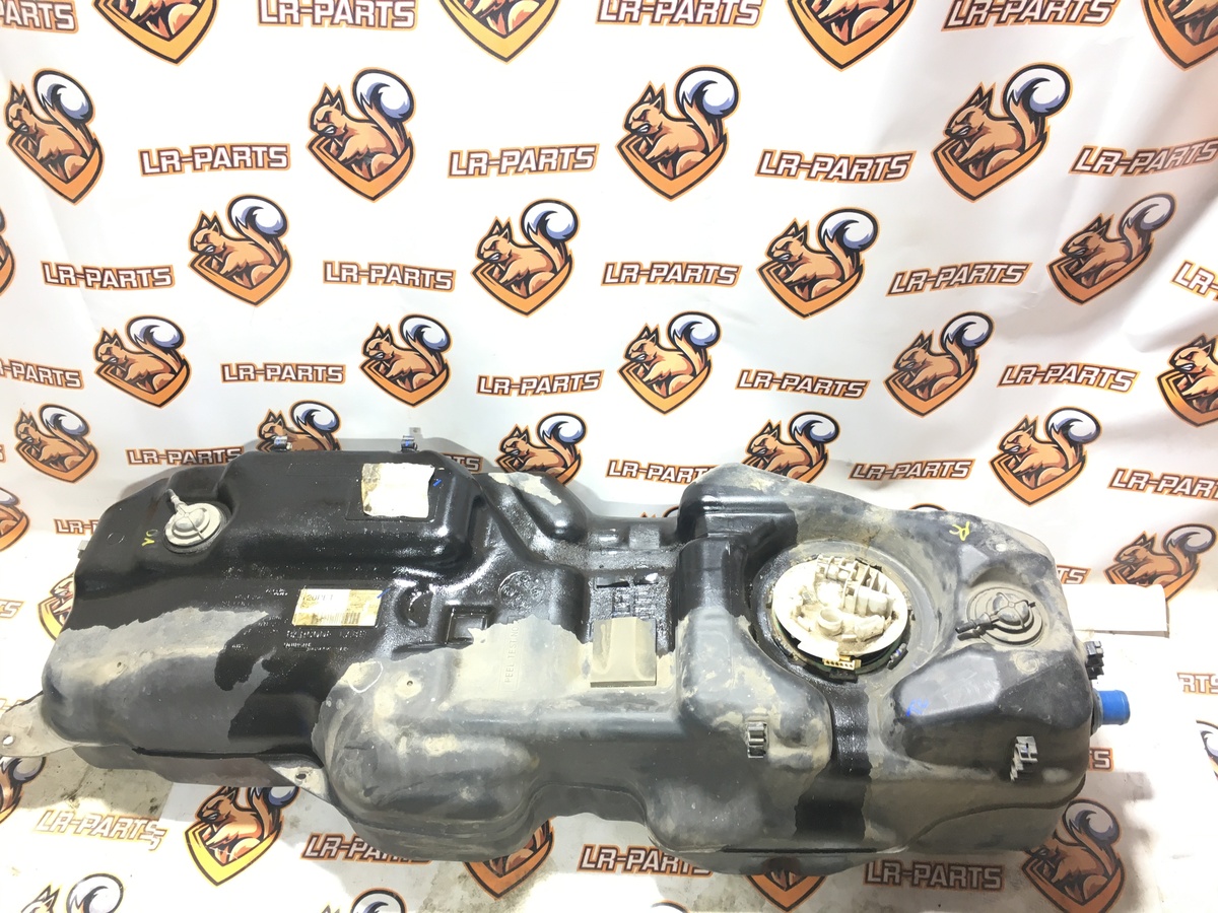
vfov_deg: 48.2
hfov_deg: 61.7
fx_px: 1020
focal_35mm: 29
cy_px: 456
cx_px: 609
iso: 80
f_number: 2.2
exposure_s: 1/33
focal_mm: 4.15
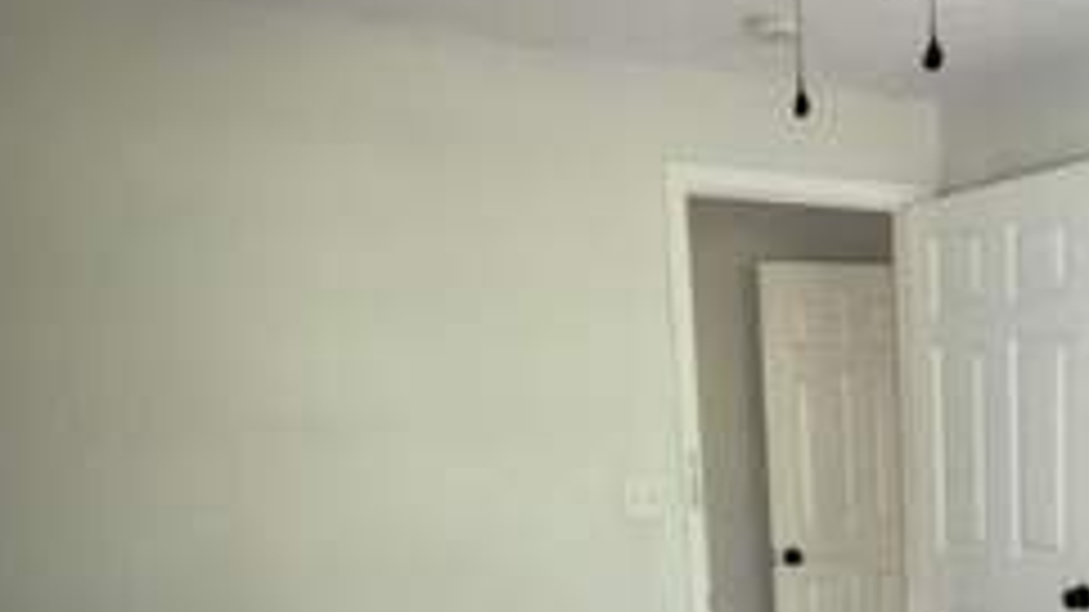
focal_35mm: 41
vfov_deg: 27.5
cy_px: 594
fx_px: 1184
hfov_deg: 46.7
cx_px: 878
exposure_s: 1/22
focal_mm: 2.22
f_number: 2.2
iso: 500
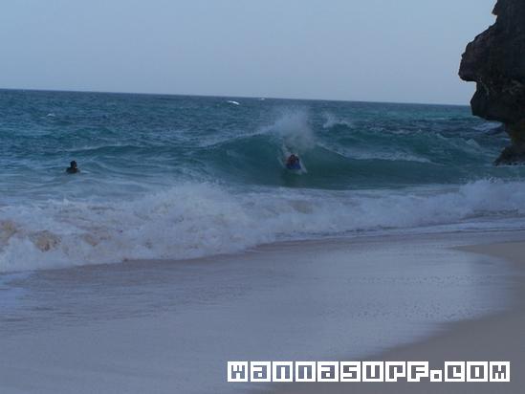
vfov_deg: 14.1
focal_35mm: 105
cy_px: 197
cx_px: 262
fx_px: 1593
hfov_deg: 18.7
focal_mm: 17.5
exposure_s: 1/640
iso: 80
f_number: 4.5
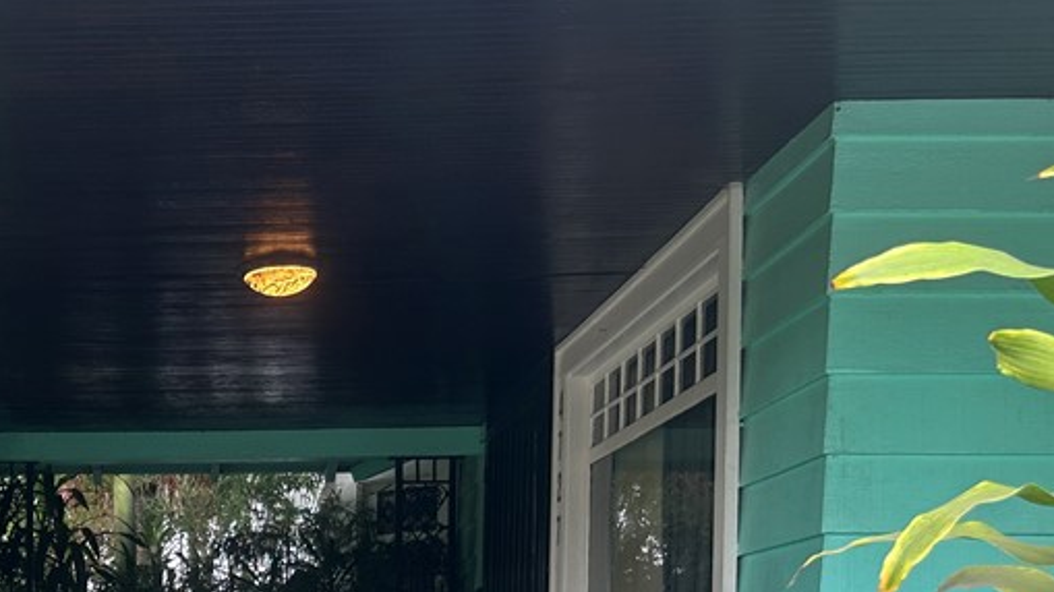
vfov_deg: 19.6
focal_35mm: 57
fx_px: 1593
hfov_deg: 35.2
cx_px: 176
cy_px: 745
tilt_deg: -2.2
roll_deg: +0.1
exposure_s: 1/242
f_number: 1.5
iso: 40
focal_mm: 5.7
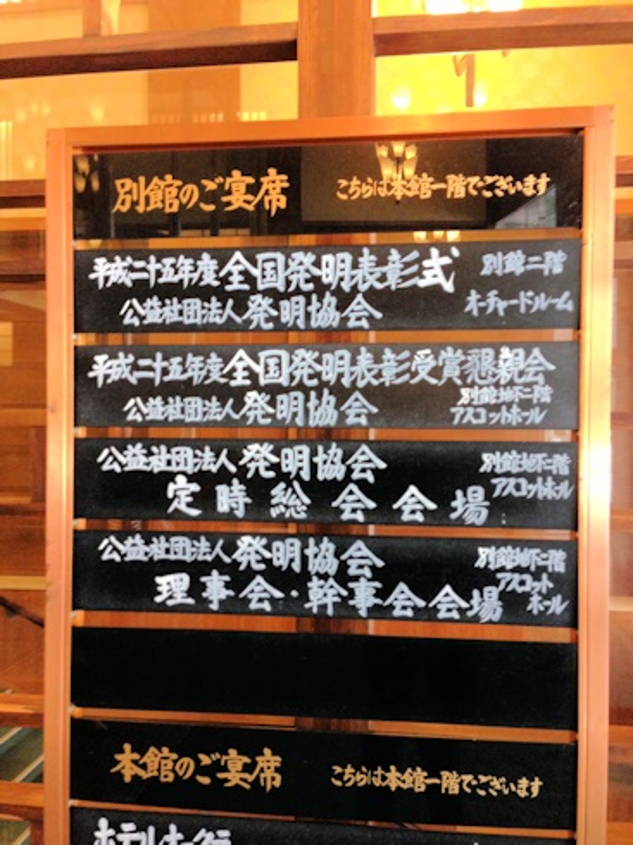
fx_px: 805
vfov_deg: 55.4
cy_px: 422
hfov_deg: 42.9
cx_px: 316
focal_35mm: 33
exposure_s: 1/20
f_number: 2.4
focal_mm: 4.13
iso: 200
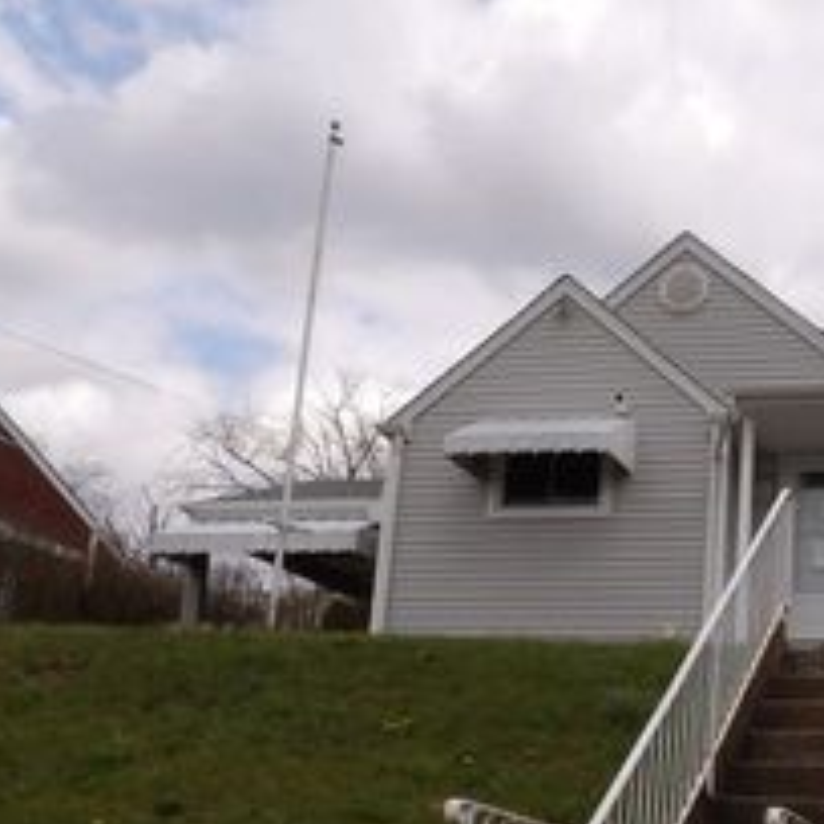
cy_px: 559
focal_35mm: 52
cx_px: 776
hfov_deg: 31.0
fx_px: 1400
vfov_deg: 32.5
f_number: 4.6
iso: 100
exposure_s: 1/835
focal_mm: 4.3
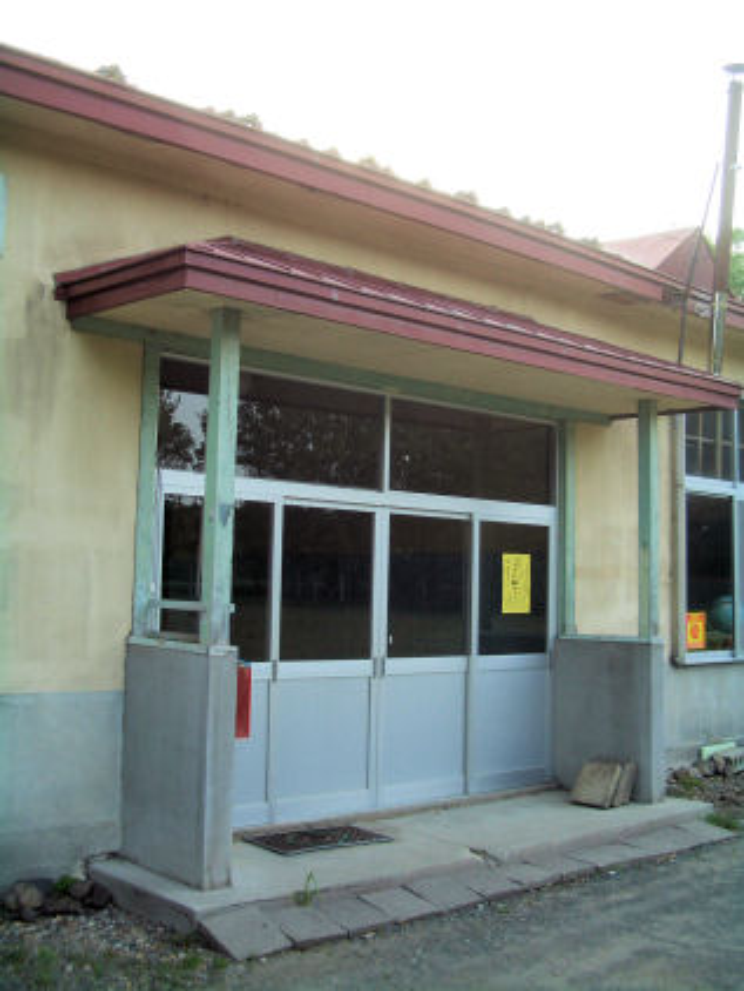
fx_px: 1174
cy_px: 496
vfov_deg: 45.8
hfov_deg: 35.2
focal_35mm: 41
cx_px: 372
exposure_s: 1/160
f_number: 2.8
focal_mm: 6.8
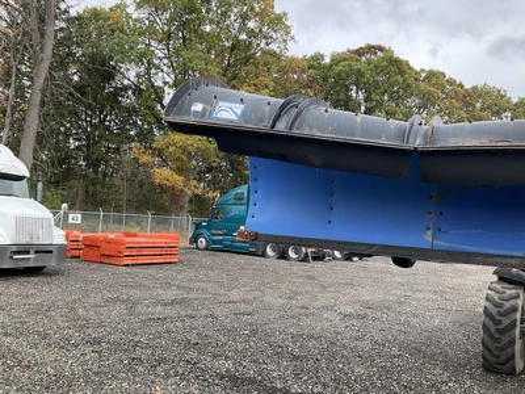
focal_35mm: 29
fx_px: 440
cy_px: 197
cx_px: 262
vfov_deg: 48.2
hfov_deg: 61.7
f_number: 1.8
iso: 25
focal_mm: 3
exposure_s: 1/344
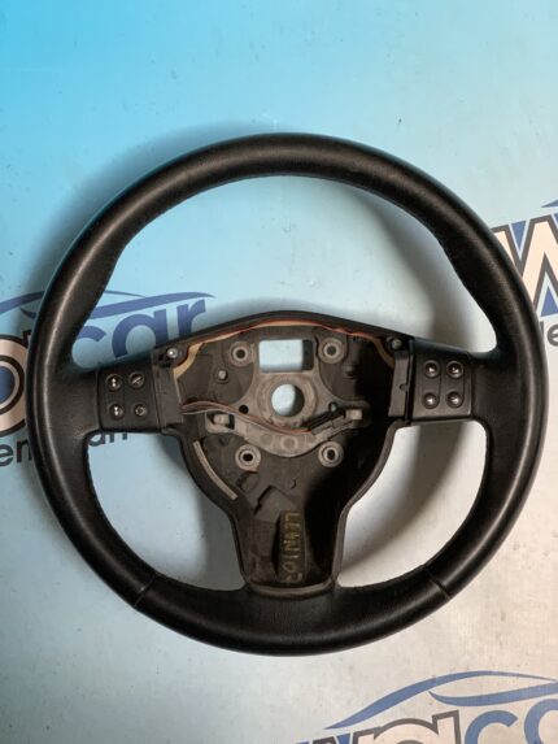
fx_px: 1117
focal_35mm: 52
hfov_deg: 28.0
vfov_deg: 36.8
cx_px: 279
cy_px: 372
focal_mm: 6
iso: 160
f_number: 2.4
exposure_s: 1/60
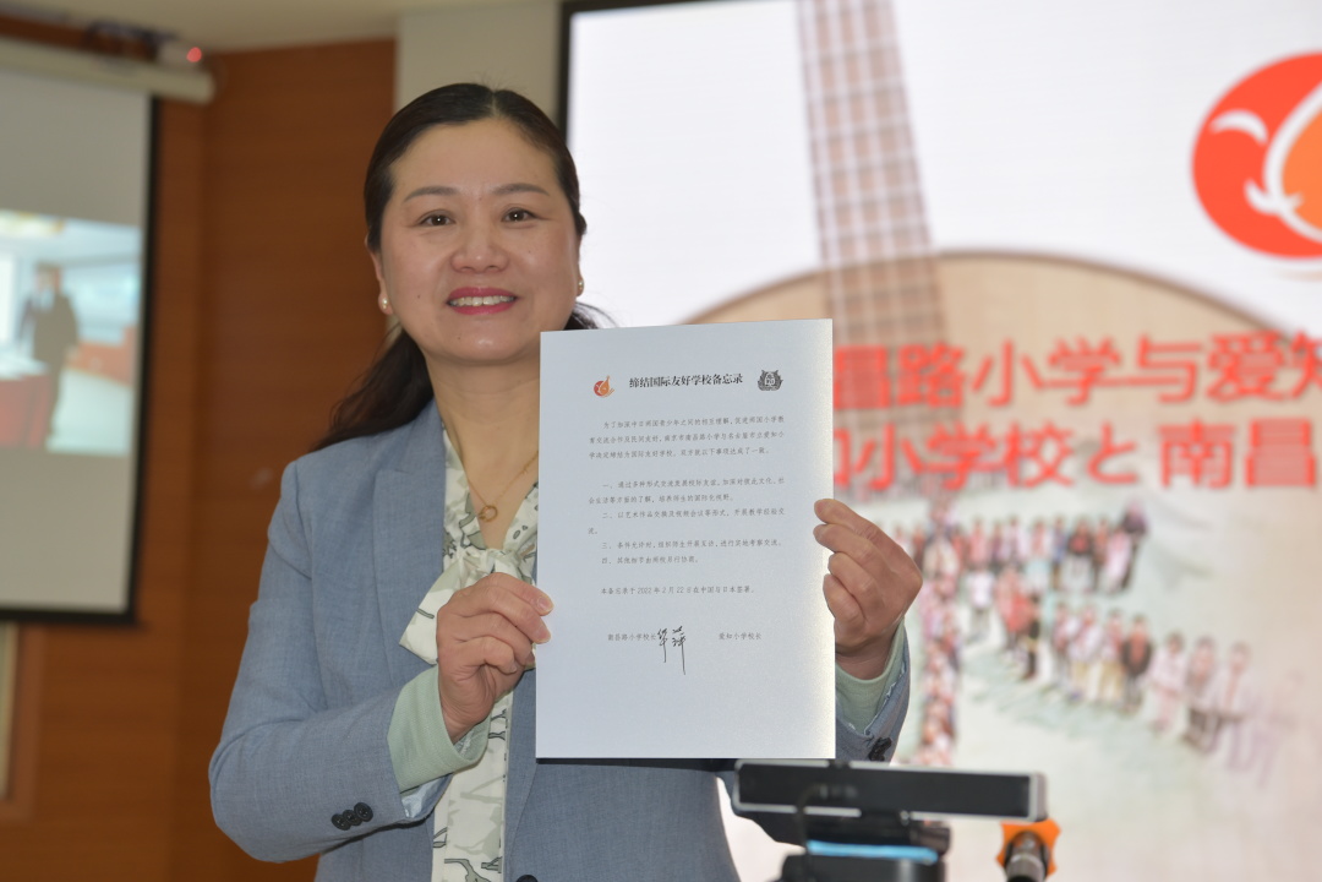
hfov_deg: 28.8
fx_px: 2570
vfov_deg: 19.5
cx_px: 661
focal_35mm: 70
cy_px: 441
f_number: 5.6
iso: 800
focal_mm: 70
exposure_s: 1/125
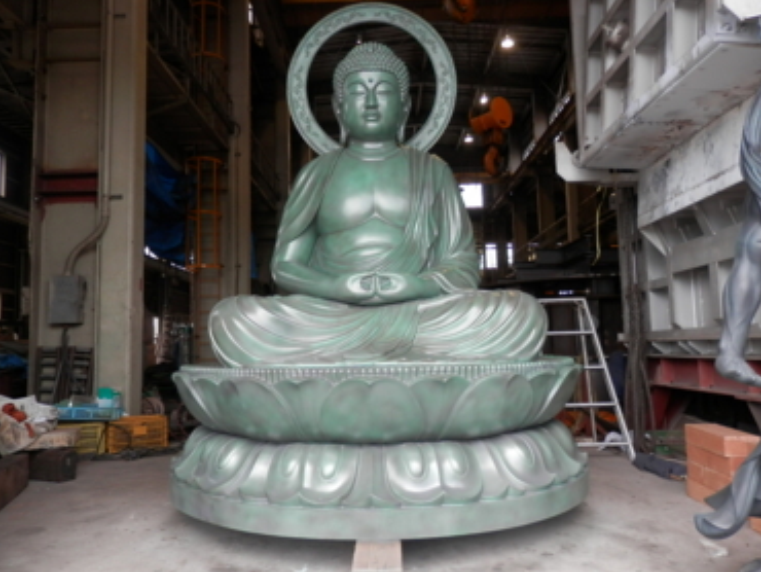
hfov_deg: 65.3
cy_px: 286
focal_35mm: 27
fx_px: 594
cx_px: 366
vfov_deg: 51.4
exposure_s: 1/30
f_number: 3
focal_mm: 4.5
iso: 100
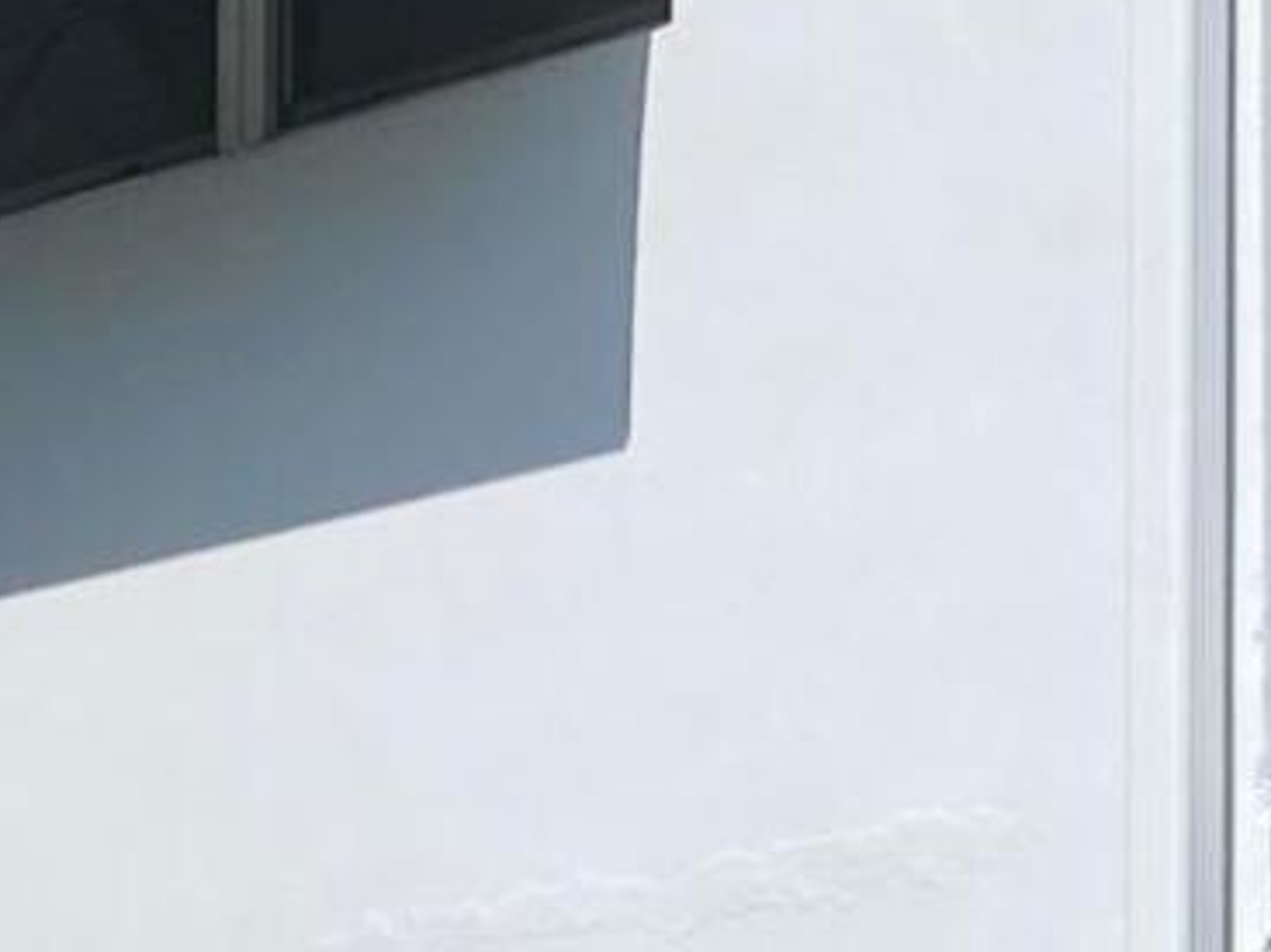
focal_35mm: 204
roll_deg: -0.4
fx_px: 7488
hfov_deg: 9.5
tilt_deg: +0.5
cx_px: 1801
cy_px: 2098
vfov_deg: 7.0
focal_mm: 4.25
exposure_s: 1/5236
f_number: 1.8
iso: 32
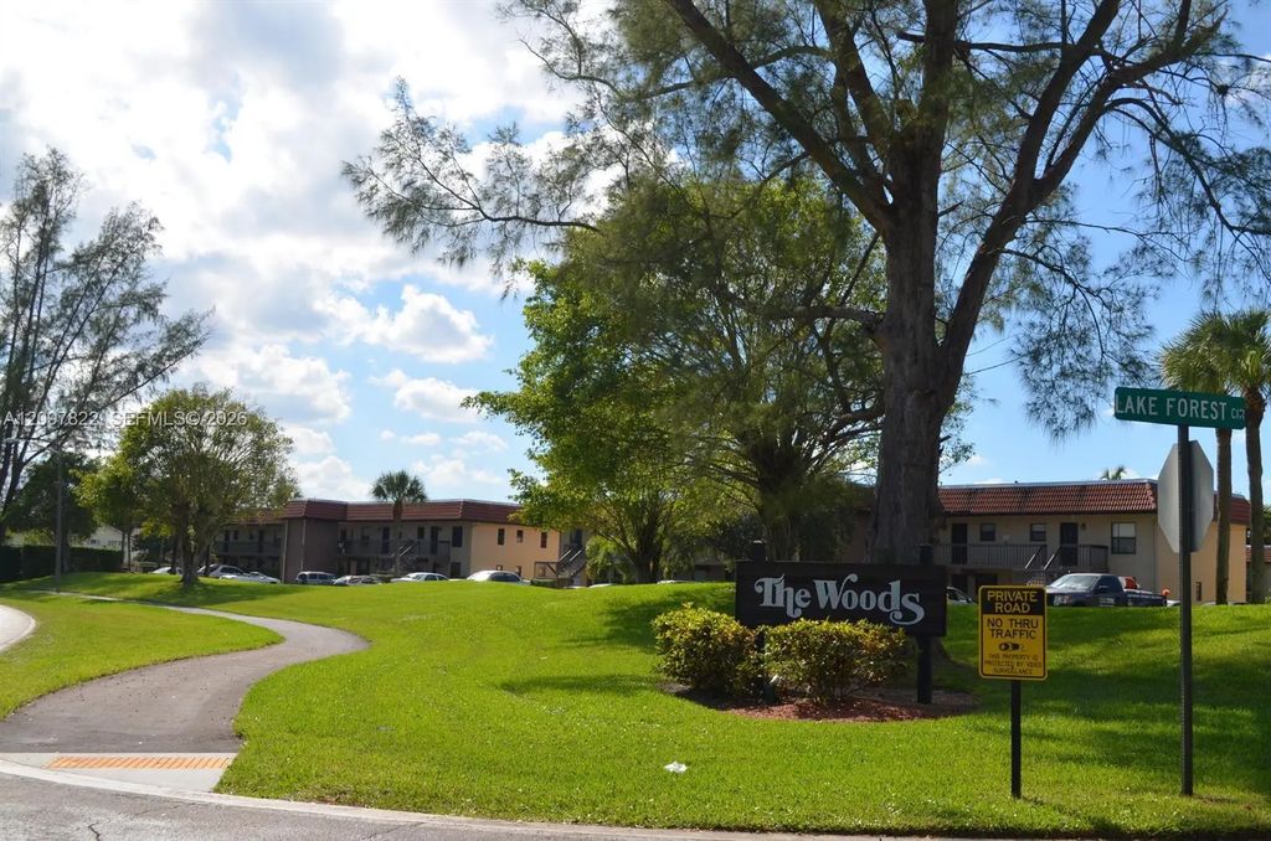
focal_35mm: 39
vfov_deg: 34.1
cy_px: 420
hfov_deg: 49.6
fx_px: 1374
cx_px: 636
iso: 100
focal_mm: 26
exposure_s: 1/250
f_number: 8
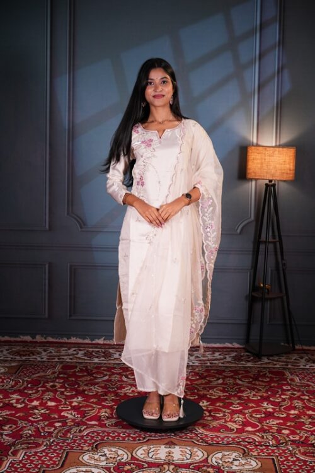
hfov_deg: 24.6
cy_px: 236
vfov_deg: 36.2
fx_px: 722
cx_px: 158
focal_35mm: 55
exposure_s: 1/100
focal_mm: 55
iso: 800
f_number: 5.6
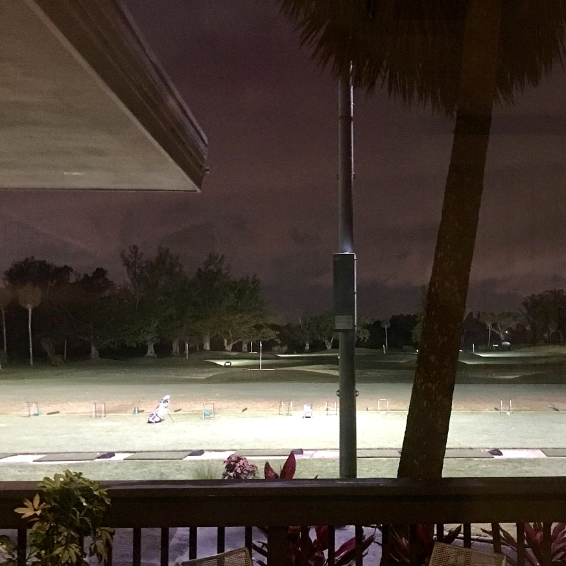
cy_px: 305
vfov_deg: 36.0
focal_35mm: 47
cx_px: 371
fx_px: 869
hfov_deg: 35.8
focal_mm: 4.15
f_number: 2.2
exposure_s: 1/4
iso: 200
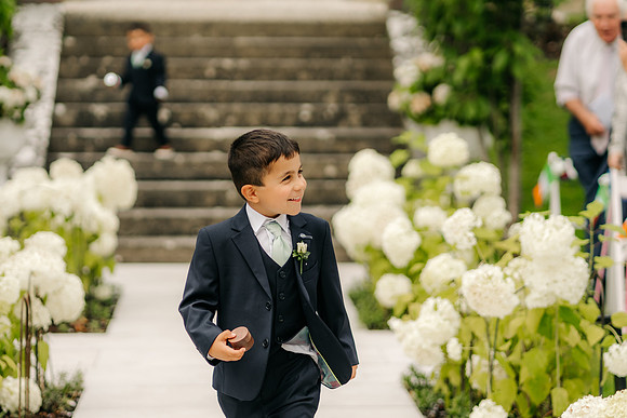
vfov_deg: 10.7
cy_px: 209
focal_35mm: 129
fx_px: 2242
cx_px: 314
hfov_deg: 15.9
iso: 100
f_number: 2
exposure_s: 1/2000
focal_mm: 85
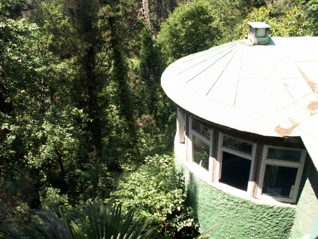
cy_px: 120
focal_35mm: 35
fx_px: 322
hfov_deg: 52.6
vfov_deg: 40.7
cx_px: 159
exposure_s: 1/125
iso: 50
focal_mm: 5.86
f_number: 5
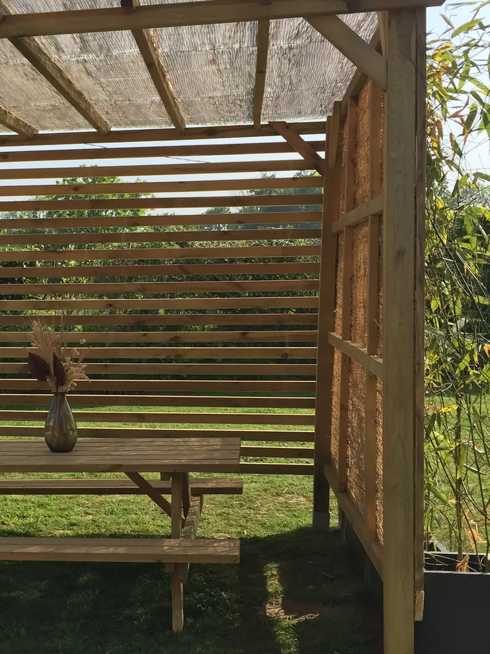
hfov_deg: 26.2
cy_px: 386
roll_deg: -1.7
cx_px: 56
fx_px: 1020
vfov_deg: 35.4
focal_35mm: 54
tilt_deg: -6.8
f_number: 2.2
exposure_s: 1/1412
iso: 32
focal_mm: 4.15
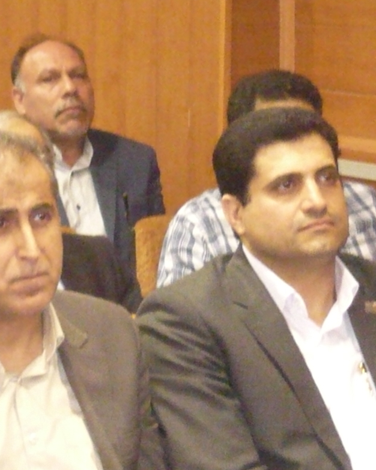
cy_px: 131
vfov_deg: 11.0
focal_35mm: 175
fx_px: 2435
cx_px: -214
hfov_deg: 8.6
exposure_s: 1/40
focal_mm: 7
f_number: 3.4
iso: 500
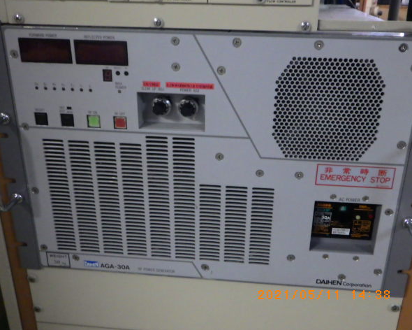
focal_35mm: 36
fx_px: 439
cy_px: 166
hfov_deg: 50.3
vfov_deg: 41.2
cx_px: 218
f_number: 3.8
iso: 1600
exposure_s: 1/40
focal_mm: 6.1
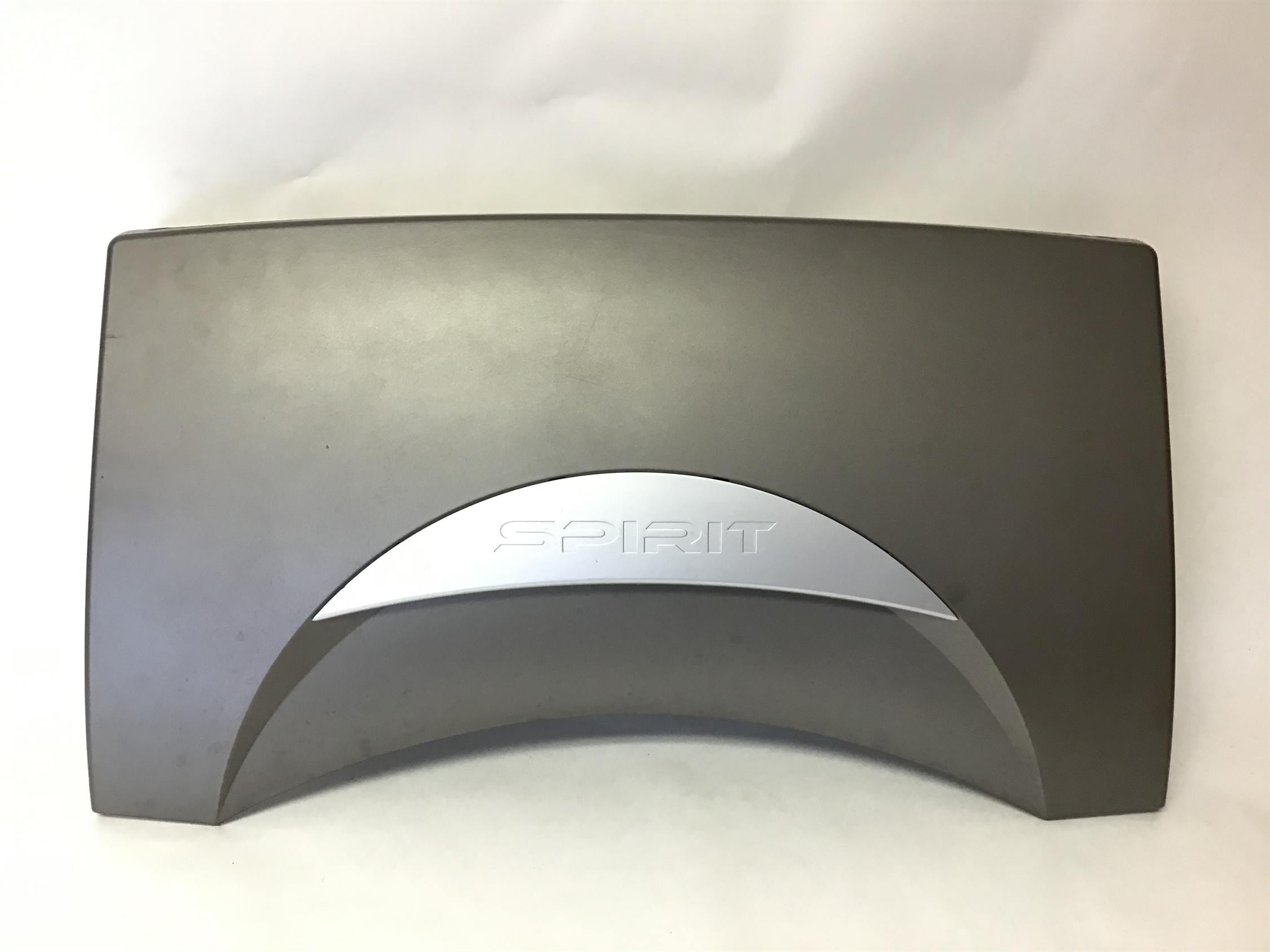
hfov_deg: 58.4
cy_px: 476
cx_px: 635
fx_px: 1137
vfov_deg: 45.4
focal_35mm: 31
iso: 40
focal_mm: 3.3
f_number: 2.4
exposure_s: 1/30
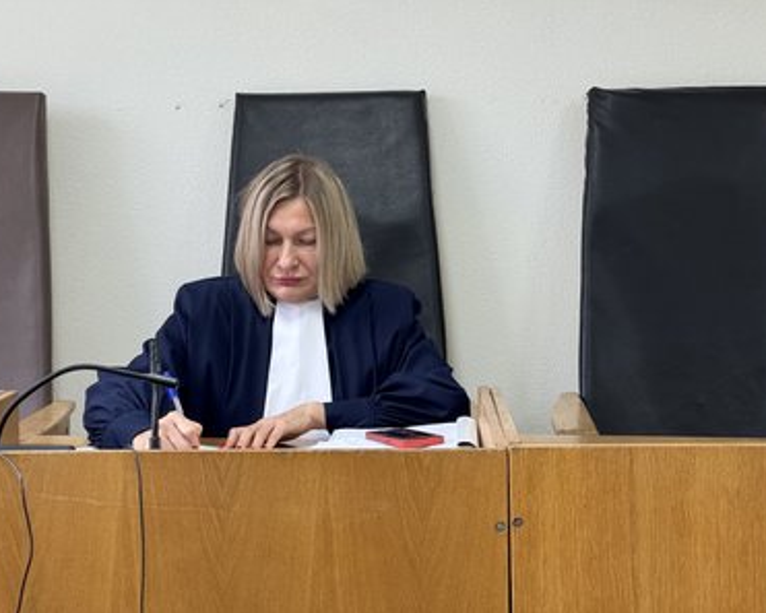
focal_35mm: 81
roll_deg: +0.1
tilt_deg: -2.4
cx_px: 382
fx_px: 1837
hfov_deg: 23.6
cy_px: 305
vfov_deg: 19.0
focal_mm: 9
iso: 160
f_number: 2.8
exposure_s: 1/50
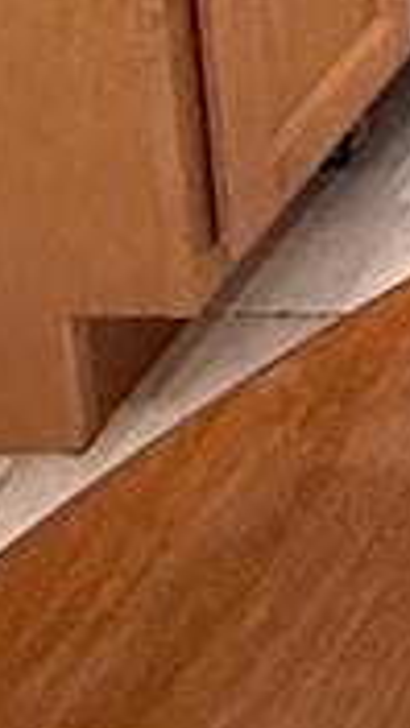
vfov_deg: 11.6
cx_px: 1632
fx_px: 2686
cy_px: -1195
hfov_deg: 6.8
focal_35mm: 139
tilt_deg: -7.1
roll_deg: +1.4
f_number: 2.2
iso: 400
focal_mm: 2.22
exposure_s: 1/60
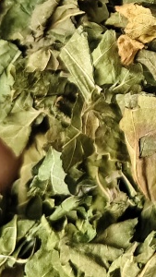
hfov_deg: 12.5
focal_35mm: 89
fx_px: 654
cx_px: 272
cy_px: -77
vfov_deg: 21.7
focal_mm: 5.56
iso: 6451
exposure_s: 1/242
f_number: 1.88
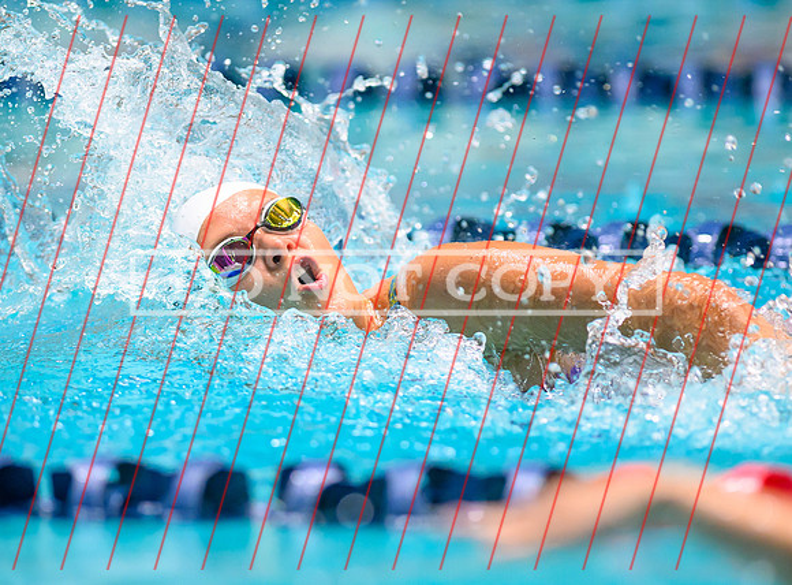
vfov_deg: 2.9
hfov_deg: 3.9
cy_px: 359
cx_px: 342
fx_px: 11708
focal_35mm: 515
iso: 2500
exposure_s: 1/1000
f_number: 2.8
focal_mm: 300
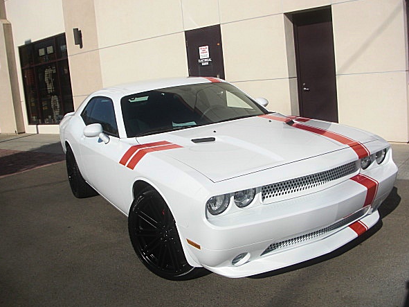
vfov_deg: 36.8
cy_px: 143
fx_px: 461
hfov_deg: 47.9
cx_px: 206
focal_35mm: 39
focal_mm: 6.3
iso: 50
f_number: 7.9
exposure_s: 1/250
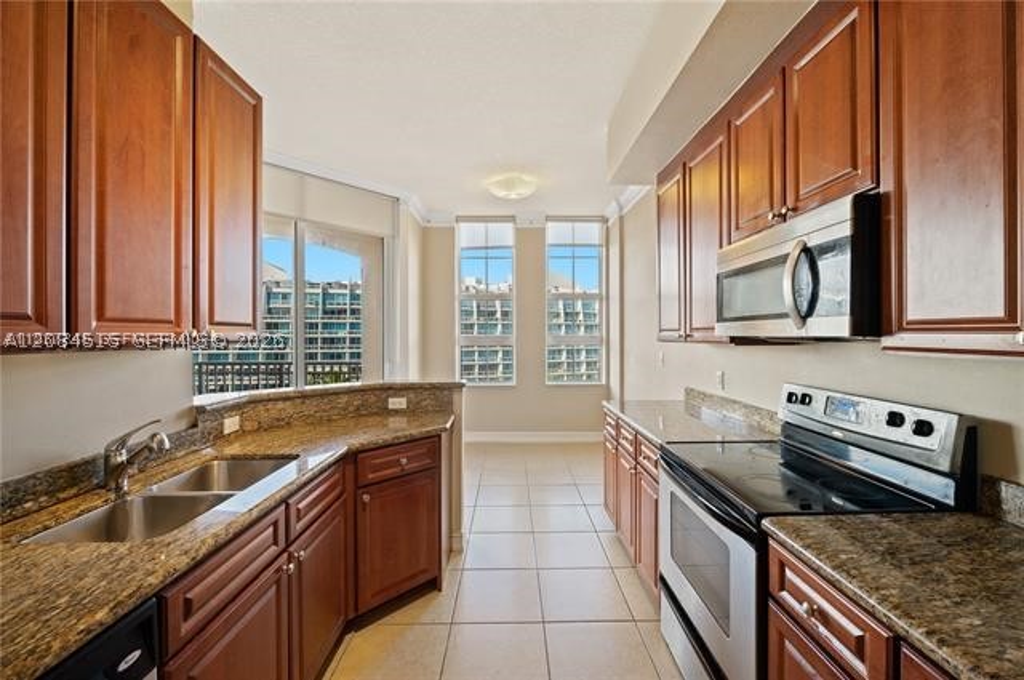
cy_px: 340
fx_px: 398
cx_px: 512
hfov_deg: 104.3
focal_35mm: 14
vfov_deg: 81.1
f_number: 8
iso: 200
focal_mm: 14
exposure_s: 1/13
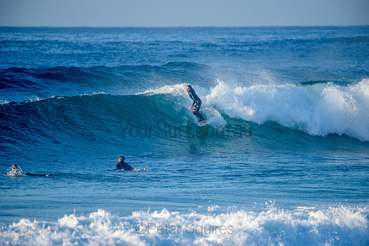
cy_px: 123
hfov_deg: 4.1
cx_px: 184
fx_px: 5126
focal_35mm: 500
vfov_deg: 2.8
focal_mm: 500
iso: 450
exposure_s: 1/2000
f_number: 5.6
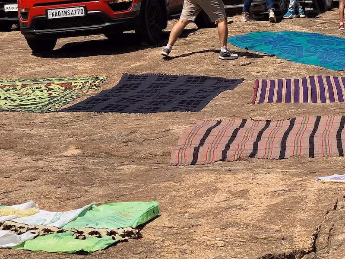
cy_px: 10
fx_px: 1246
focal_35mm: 125
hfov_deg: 15.5
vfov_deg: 11.7
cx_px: 327
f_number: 2.4
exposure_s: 1/1066
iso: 16
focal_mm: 6
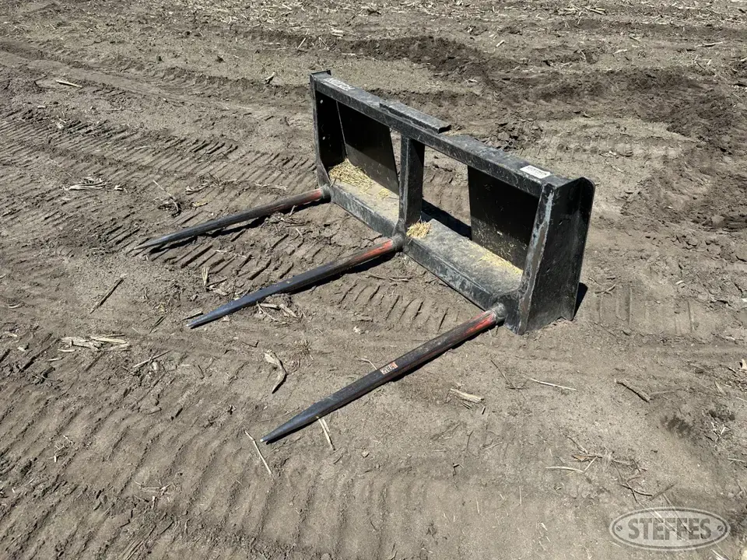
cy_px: 280
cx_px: 374
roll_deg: +0.5
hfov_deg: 71.6
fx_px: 518
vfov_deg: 56.8
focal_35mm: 24
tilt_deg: -33.2
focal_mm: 6.86
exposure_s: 1/3472
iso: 80
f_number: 1.78
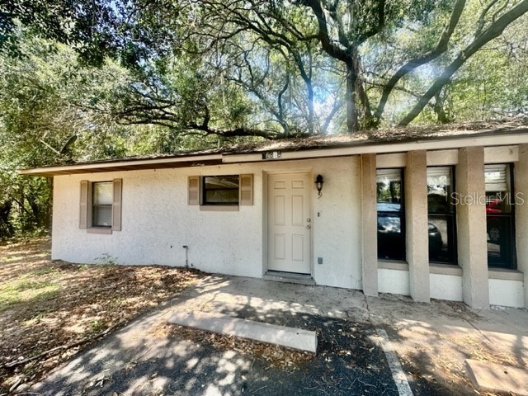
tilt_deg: +1.4
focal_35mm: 14
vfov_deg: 85.7
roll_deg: -0.3
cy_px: 198
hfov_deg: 102.1
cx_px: 264
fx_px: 214
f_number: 2.2
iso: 40
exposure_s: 1/208
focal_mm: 2.22
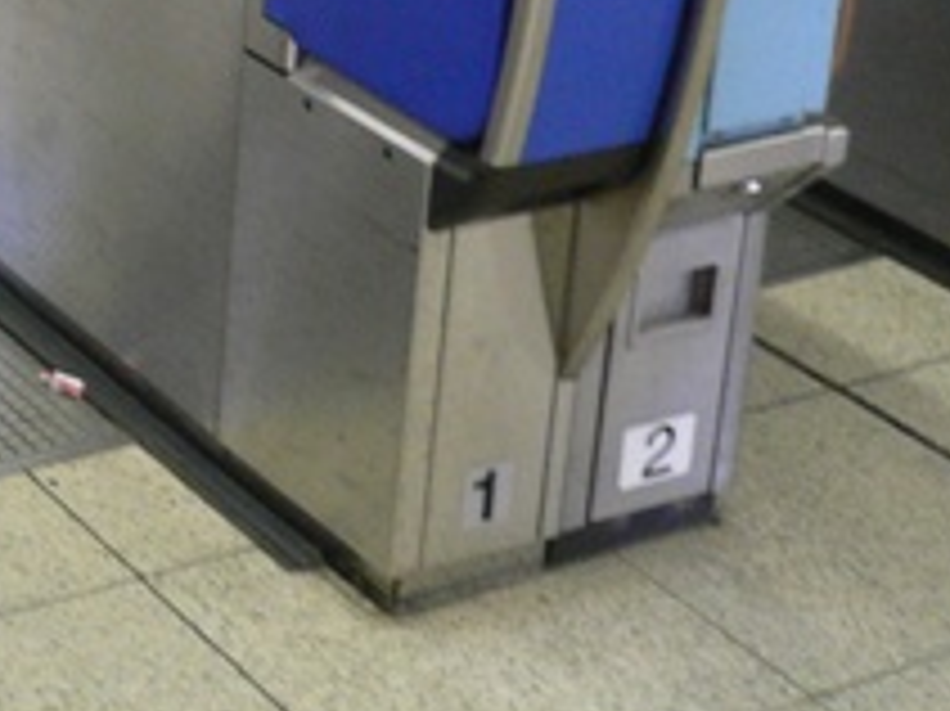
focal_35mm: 106
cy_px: -171
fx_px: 2907
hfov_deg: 17.8
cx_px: -140
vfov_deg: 13.5
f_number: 2.8
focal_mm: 5.8
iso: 200
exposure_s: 1/15
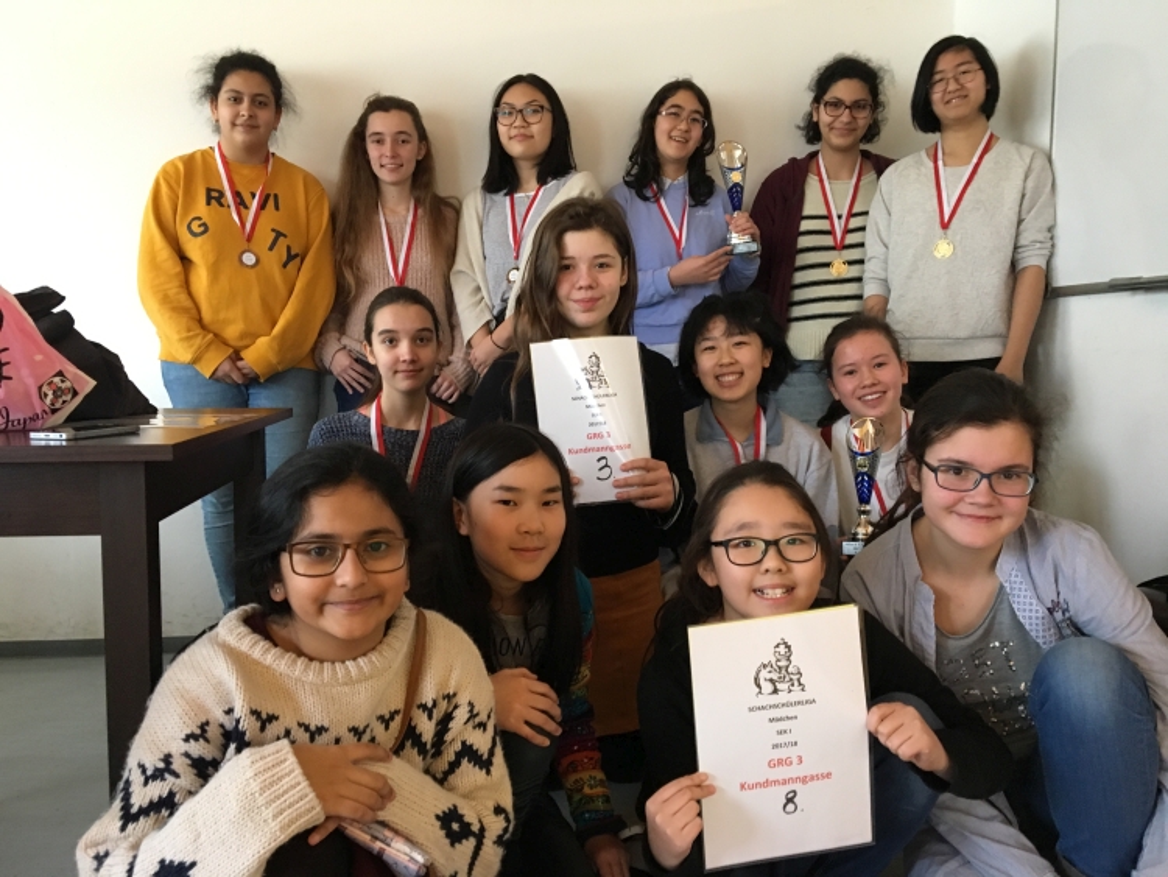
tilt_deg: -4.2
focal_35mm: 29
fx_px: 979
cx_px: 584
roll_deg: -0.6
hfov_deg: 61.6
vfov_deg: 48.3
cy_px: 438
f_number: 2.2
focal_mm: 4.15
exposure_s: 1/33
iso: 200
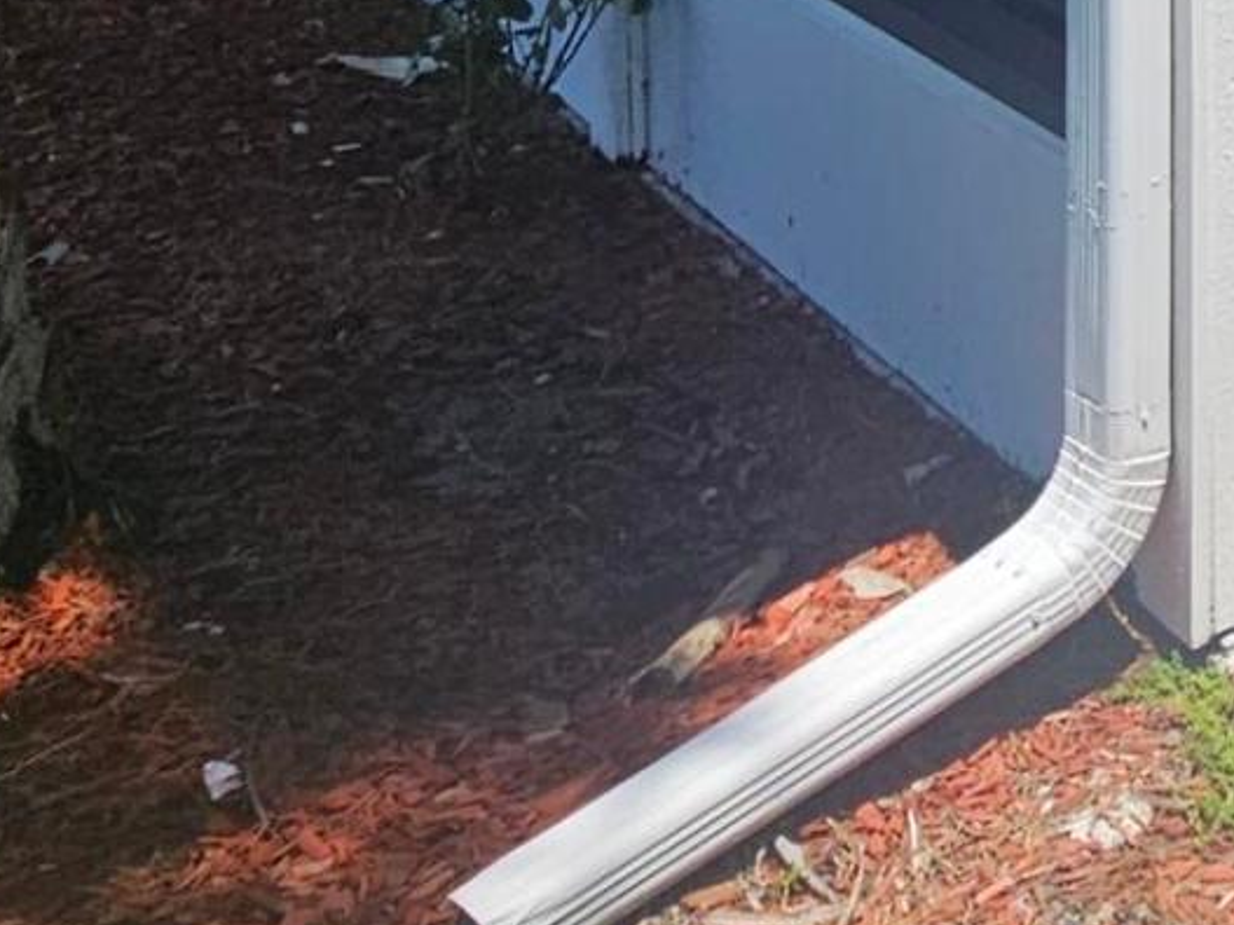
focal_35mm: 71
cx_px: 1915
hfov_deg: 22.1
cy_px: -747
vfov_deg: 17.0
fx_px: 2530
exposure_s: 1/2537
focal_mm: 2.2
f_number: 2.2
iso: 50
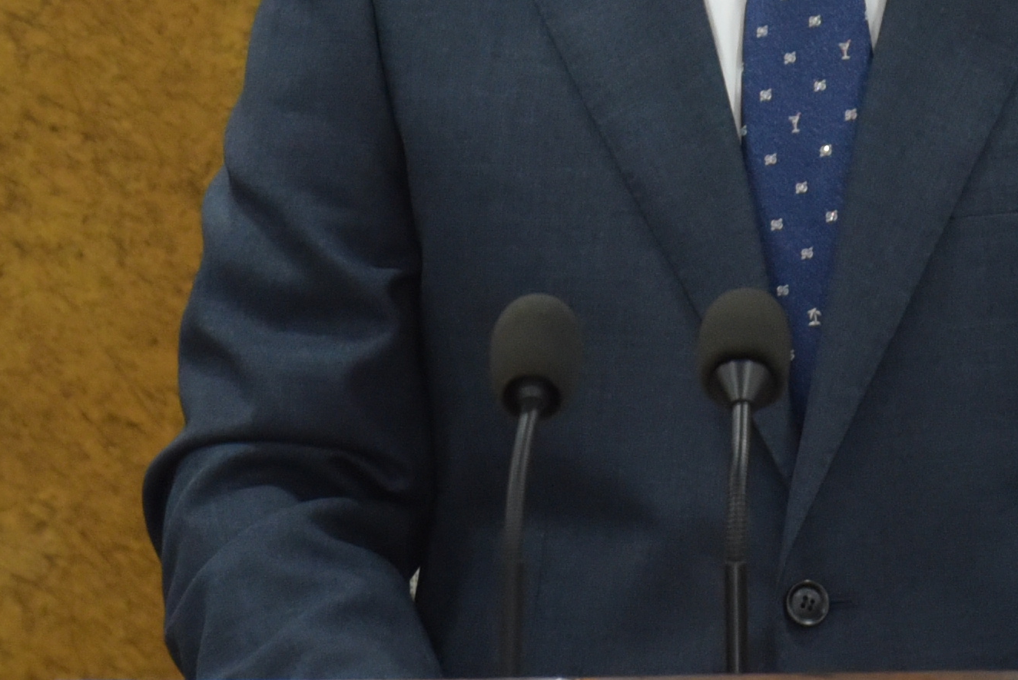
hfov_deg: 1.5
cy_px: -375
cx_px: 685
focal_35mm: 1362
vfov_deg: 1.0
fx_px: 38534
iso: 2200
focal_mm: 300
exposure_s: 1/160
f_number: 8
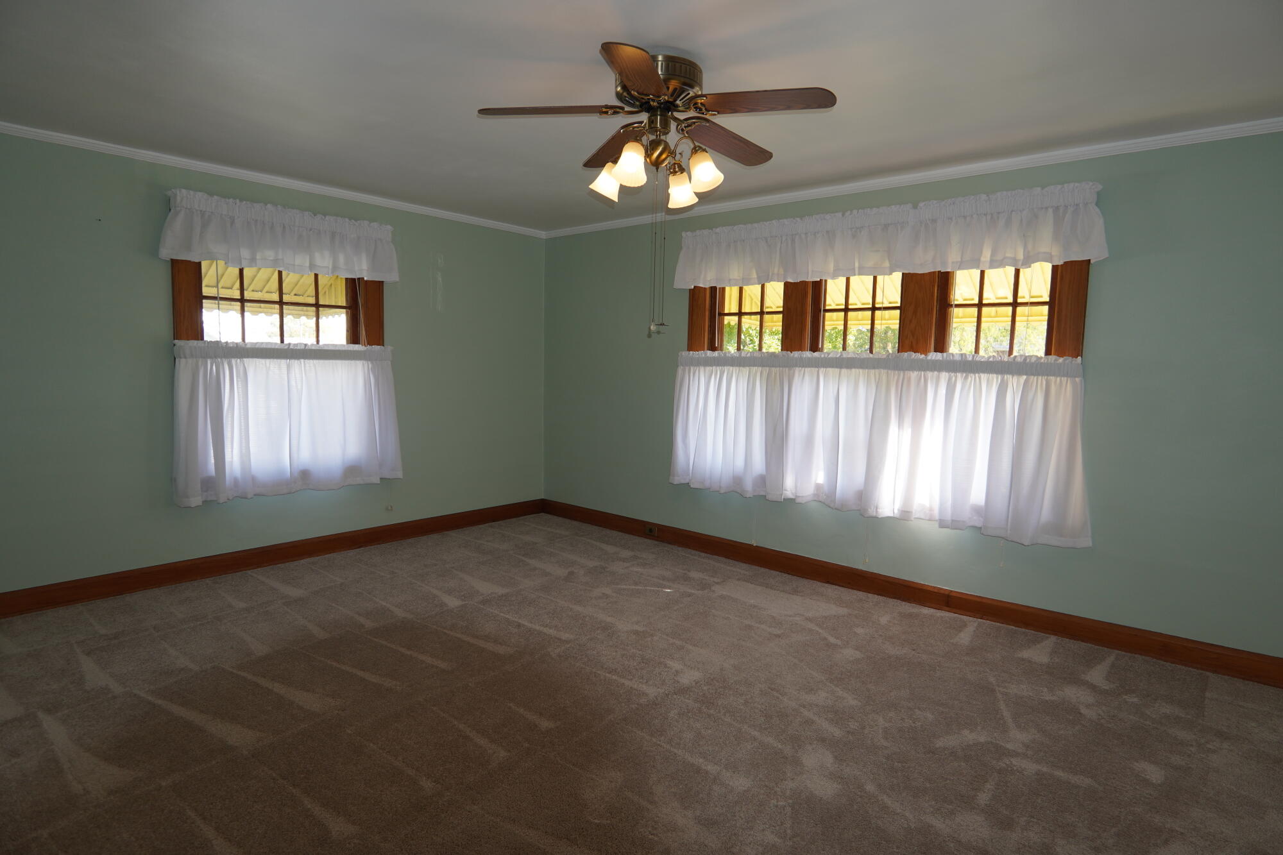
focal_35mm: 18
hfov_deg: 90.0
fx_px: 641
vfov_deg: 67.4
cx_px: 642
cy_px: 428
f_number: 4
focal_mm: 12
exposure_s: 1/60
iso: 100
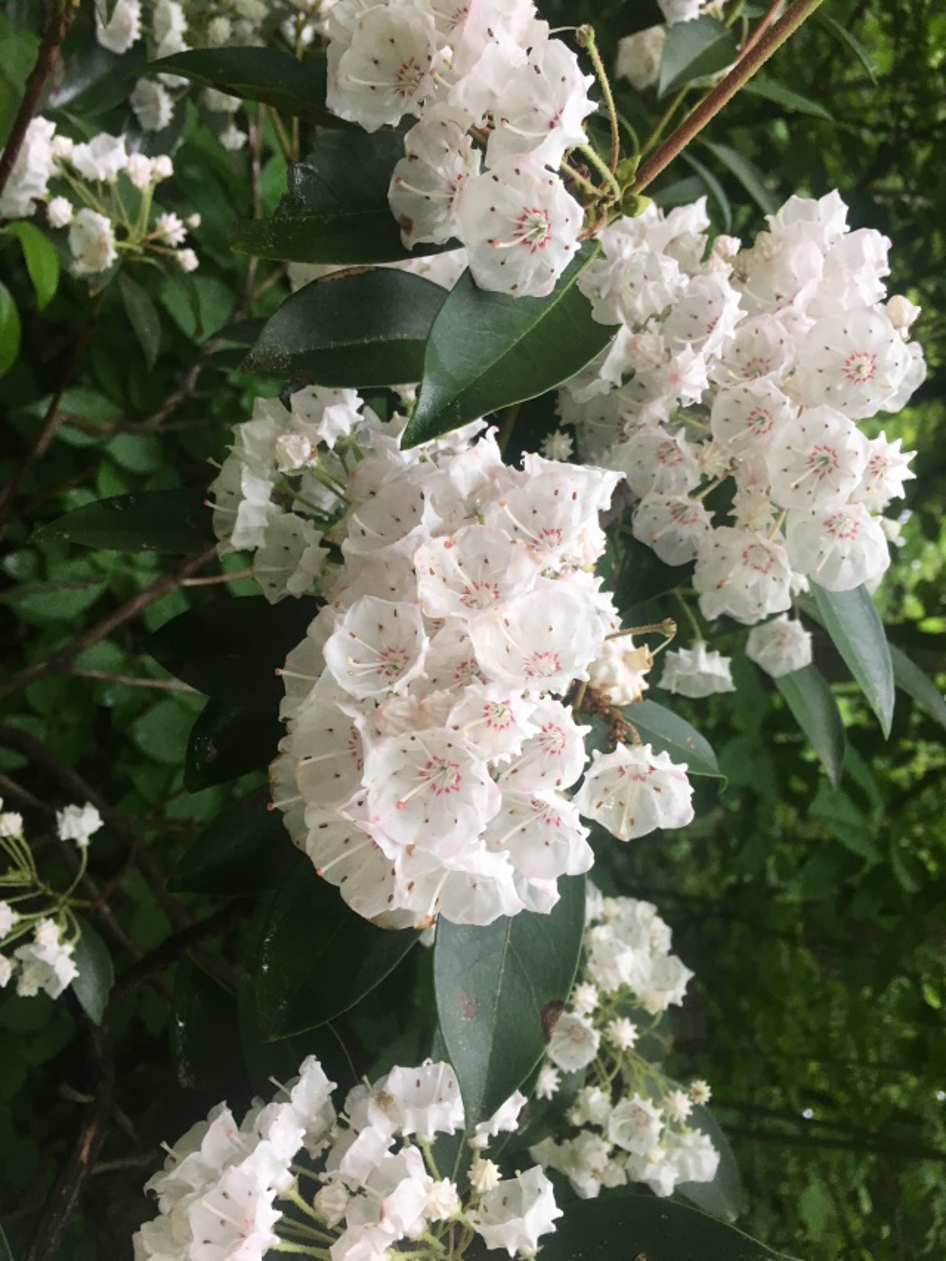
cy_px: 630
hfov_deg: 48.2
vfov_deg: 61.7
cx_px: 473
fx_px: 1056
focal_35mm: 29
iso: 40
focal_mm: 4.15
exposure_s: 1/30
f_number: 2.2
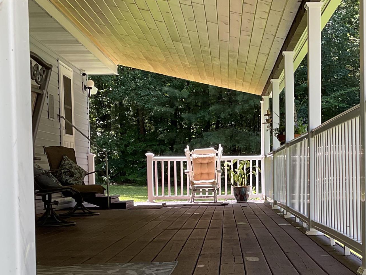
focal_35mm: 69
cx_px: 261
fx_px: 729
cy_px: 211
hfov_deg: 27.9
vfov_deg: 21.1
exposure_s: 1/177
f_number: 1.8
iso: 16
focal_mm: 3
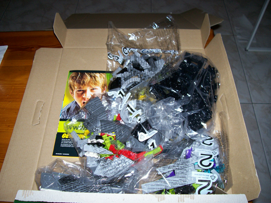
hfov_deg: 54.0
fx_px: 266
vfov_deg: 41.8
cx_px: 136
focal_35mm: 34
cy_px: 102
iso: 80
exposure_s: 1/64
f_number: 2.7
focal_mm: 5.6
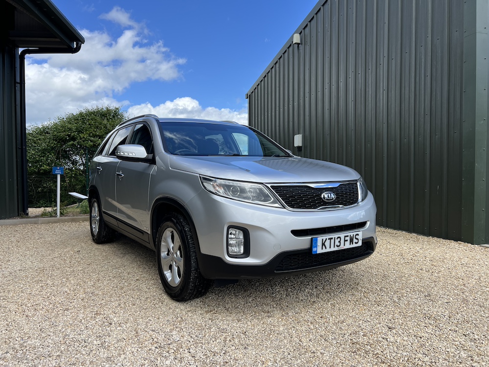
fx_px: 367
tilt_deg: -1.0
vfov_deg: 53.1
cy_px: 184
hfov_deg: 67.3
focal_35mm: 26
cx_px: 244
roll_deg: +1.3
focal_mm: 5.7
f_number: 1.5
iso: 50
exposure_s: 1/2299
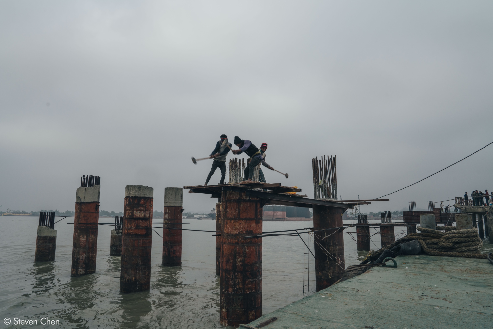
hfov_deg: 73.7
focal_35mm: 24
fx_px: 329
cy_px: 164
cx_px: 246
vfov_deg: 53.1
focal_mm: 24
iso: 320
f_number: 11
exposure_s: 1/100
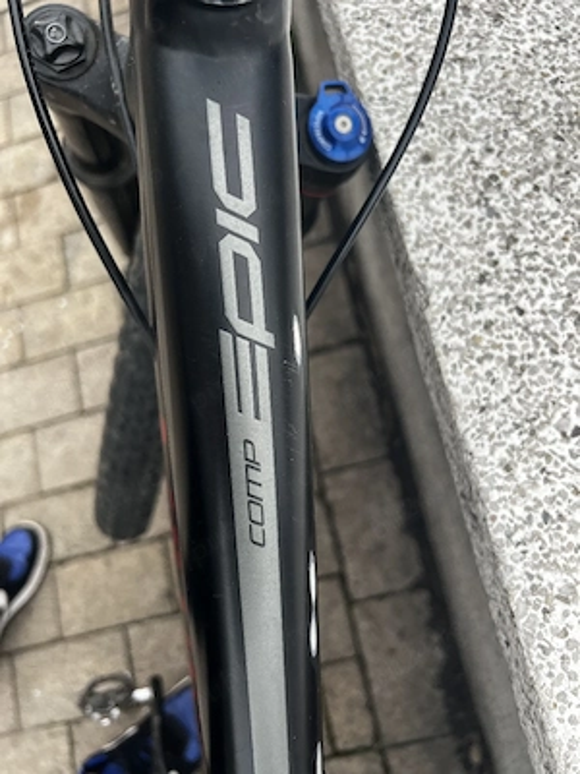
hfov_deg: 53.1
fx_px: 581
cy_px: 387
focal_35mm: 26
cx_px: 290
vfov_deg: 67.3
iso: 50
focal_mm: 5.7
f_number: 1.5
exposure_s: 1/400
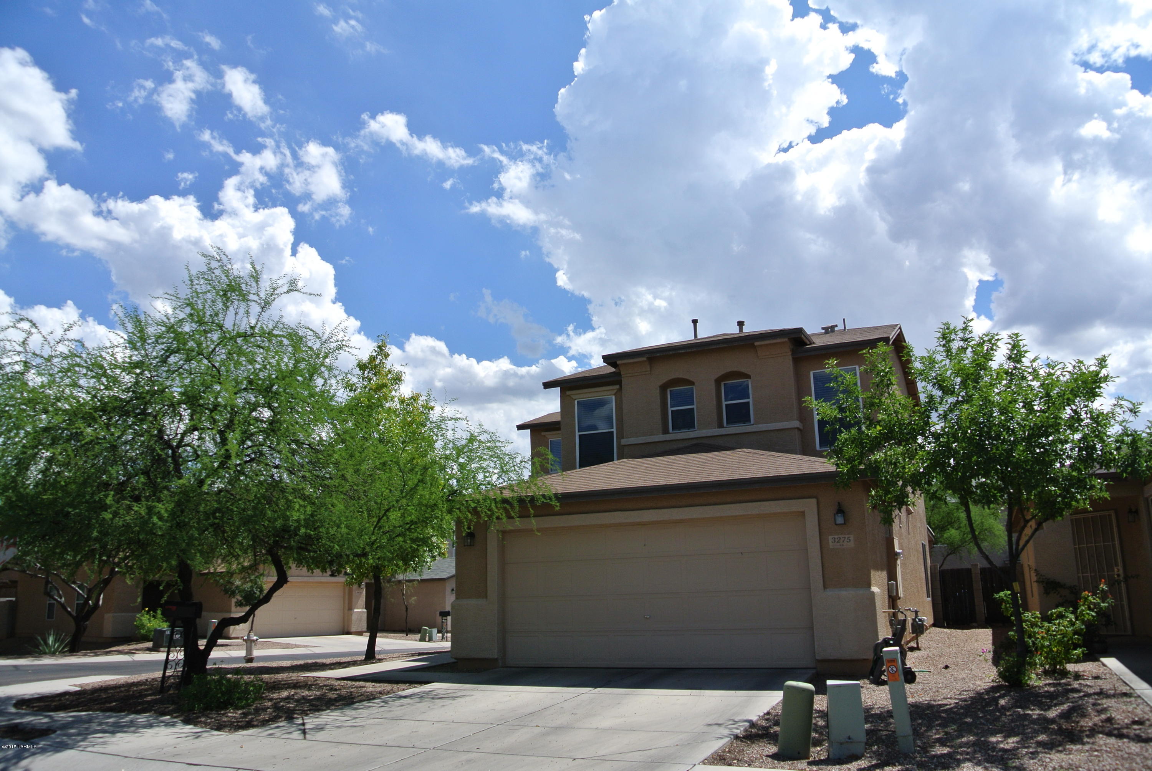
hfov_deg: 67.3
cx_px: 576
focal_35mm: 27
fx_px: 865
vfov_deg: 48.0
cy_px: 386
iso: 100
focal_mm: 10
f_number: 5
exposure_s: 1/1000
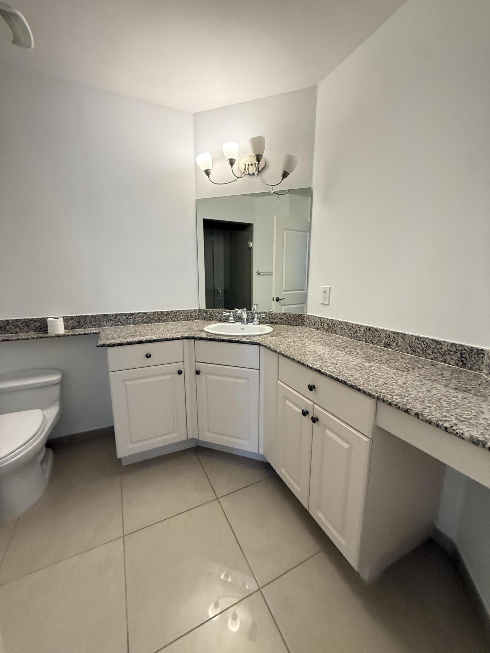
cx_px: 245
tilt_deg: -7.5
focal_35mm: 14
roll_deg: +0.4
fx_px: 264
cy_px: 326
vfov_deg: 102.1
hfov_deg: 85.7
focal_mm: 2.22
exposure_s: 1/120
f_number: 2.2
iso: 500
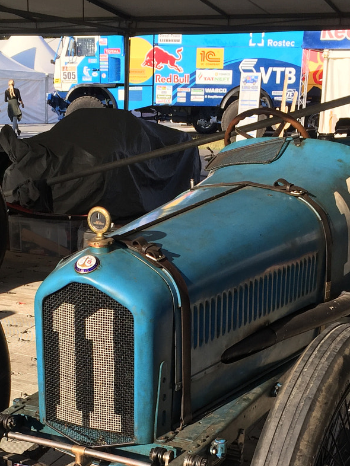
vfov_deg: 31.7
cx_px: 131
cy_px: 384
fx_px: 795
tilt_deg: -18.9
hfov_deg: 24.8
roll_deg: +2.7
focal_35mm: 59
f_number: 2.2
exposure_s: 1/942
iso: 32
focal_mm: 4.15
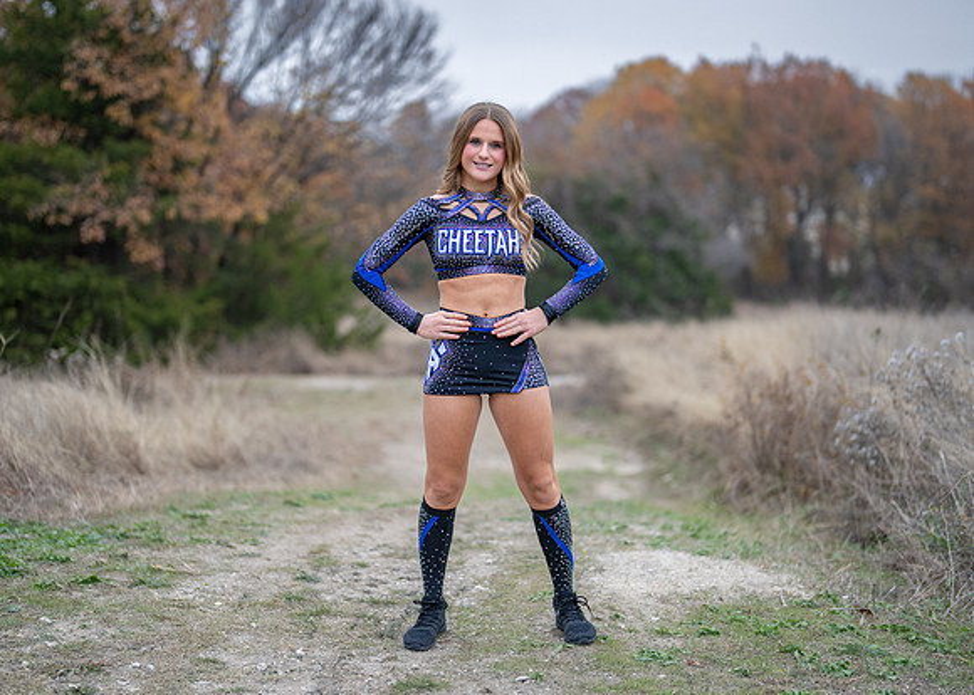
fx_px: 1712
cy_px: 350
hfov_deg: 31.8
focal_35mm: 62
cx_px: 480
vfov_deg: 23.0
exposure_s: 1/1250
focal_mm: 50
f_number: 1.2
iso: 400
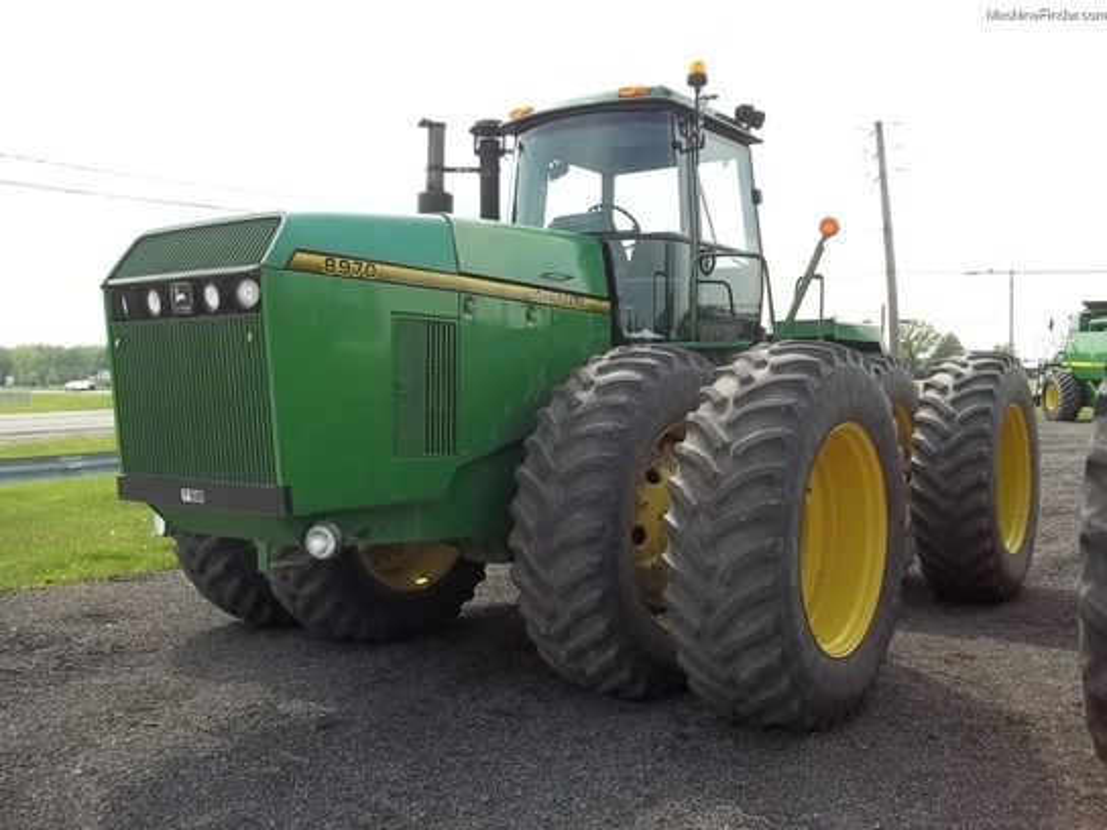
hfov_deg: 56.8
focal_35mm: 32
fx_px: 1023
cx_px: 554
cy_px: 415
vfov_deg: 44.2
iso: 64
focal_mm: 5.7
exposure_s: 1/400
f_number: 2.9
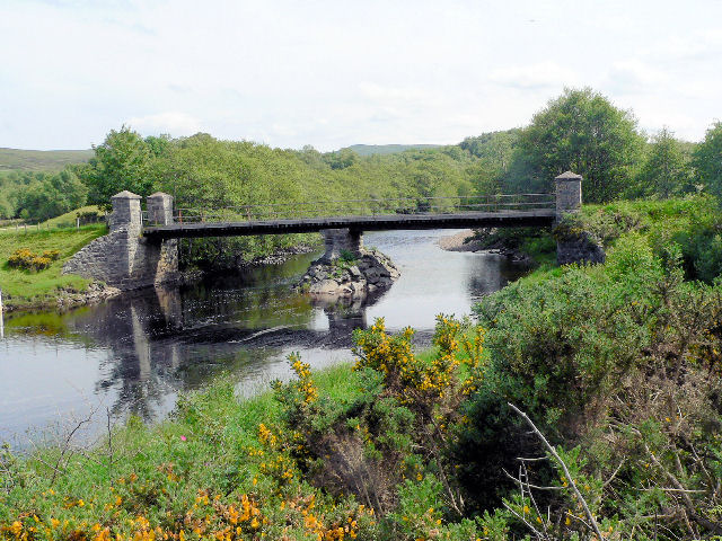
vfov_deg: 35.1
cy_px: 270
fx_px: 855
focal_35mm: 41
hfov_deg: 45.8
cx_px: 361
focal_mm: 6.8
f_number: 5.2
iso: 80
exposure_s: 1/500
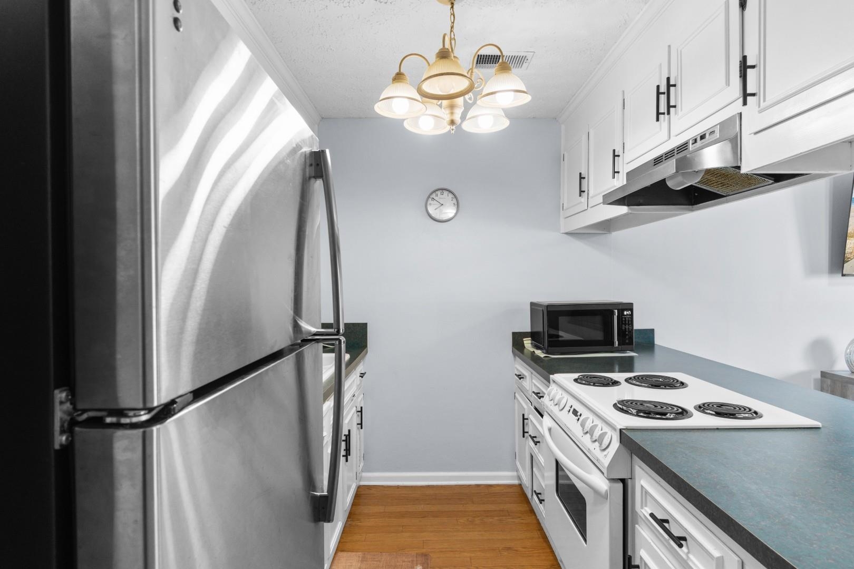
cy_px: 284
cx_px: 427
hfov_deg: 86.9
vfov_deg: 64.6
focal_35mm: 19
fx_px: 451
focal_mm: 13
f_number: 4.8
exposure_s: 1/4
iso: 100
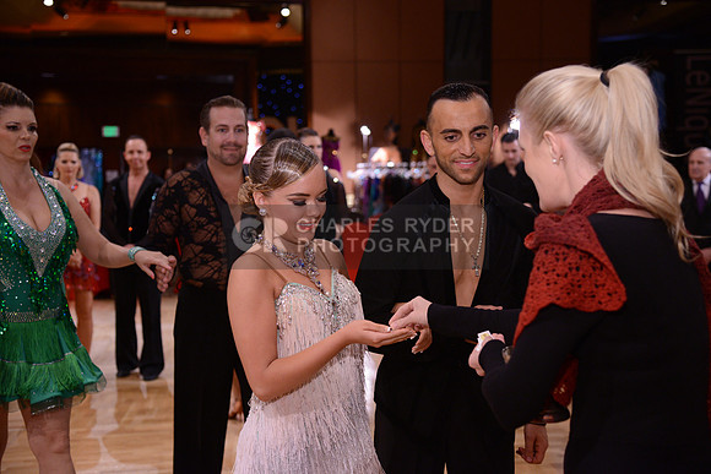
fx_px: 1027
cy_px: 237
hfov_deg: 38.2
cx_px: 356
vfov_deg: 26.0
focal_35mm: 52
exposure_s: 1/250
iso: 1600
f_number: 4
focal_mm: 52
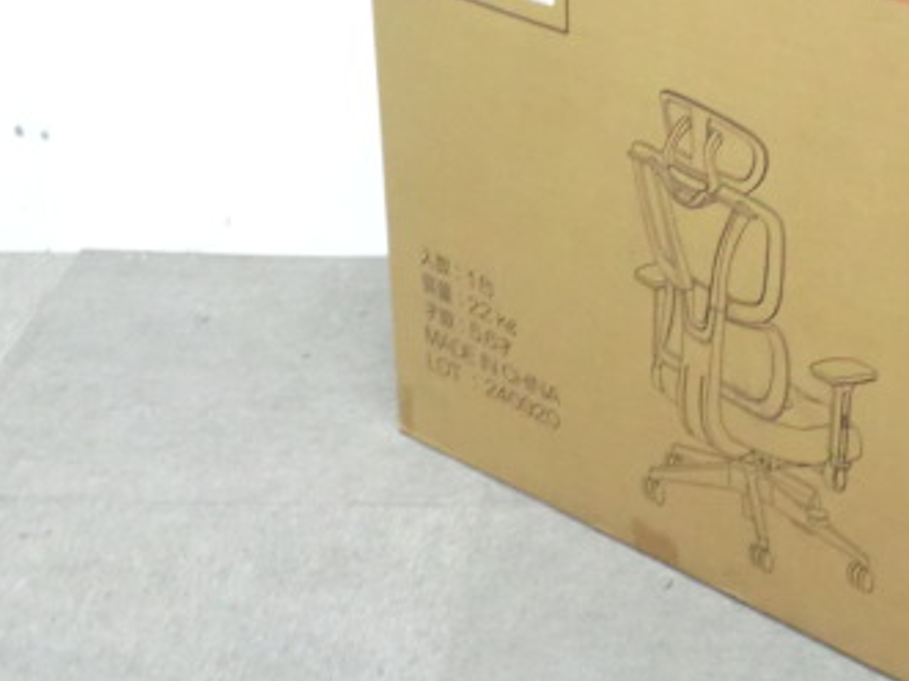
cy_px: 113
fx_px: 2284
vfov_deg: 16.8
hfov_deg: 22.1
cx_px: 780
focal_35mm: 87
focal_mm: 8.2
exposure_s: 1/13
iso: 800
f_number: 4.3
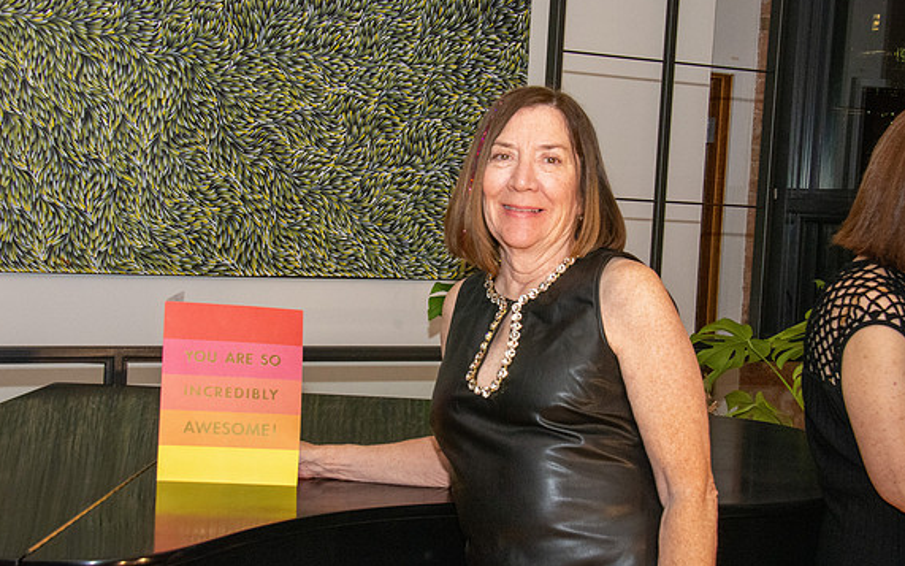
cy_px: 283
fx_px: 1455
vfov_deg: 22.0
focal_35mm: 59
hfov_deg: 34.5
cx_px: 450
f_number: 10
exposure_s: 1/160
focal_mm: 38
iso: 5000
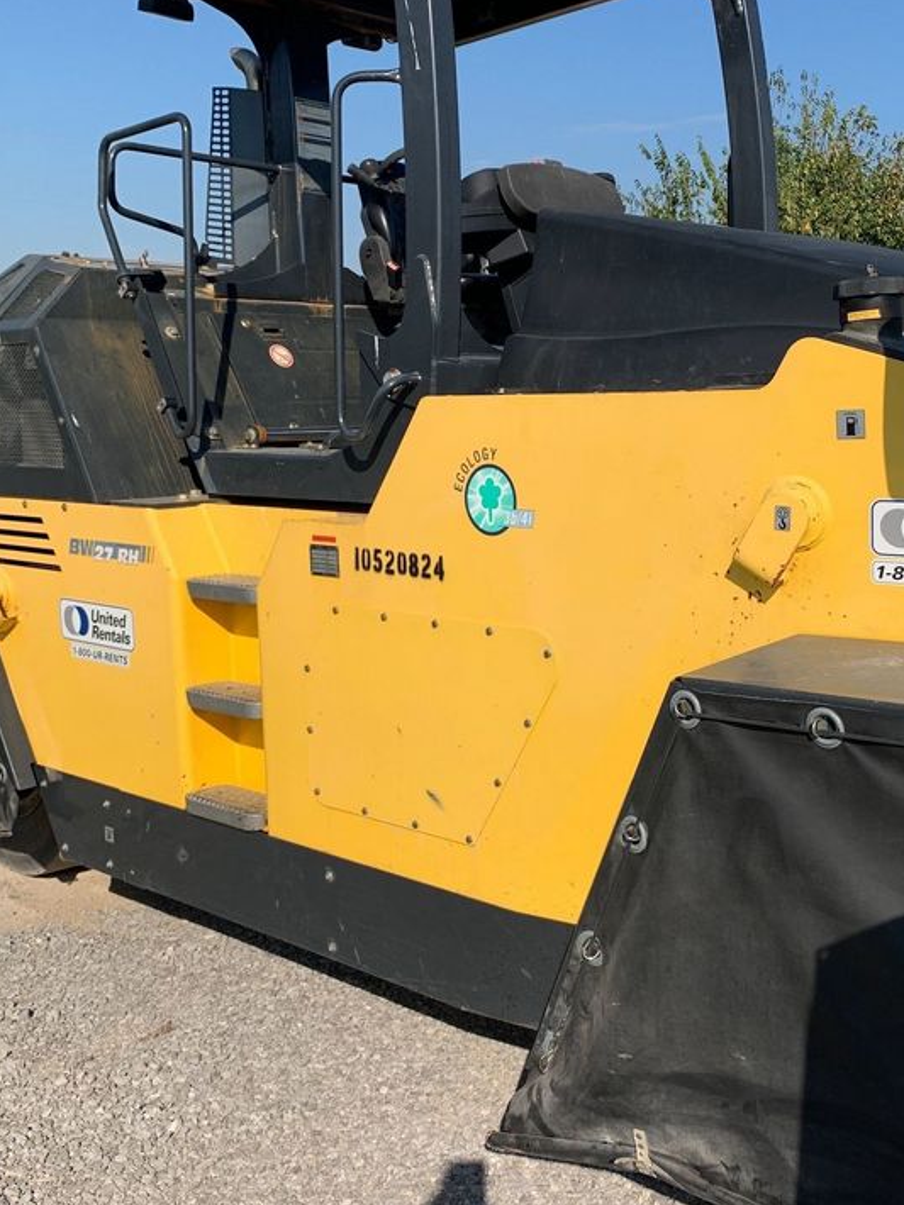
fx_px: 1358
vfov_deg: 47.9
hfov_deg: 36.6
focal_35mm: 39
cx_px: 553
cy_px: 621
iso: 25
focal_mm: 4.25
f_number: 1.8
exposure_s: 1/3401
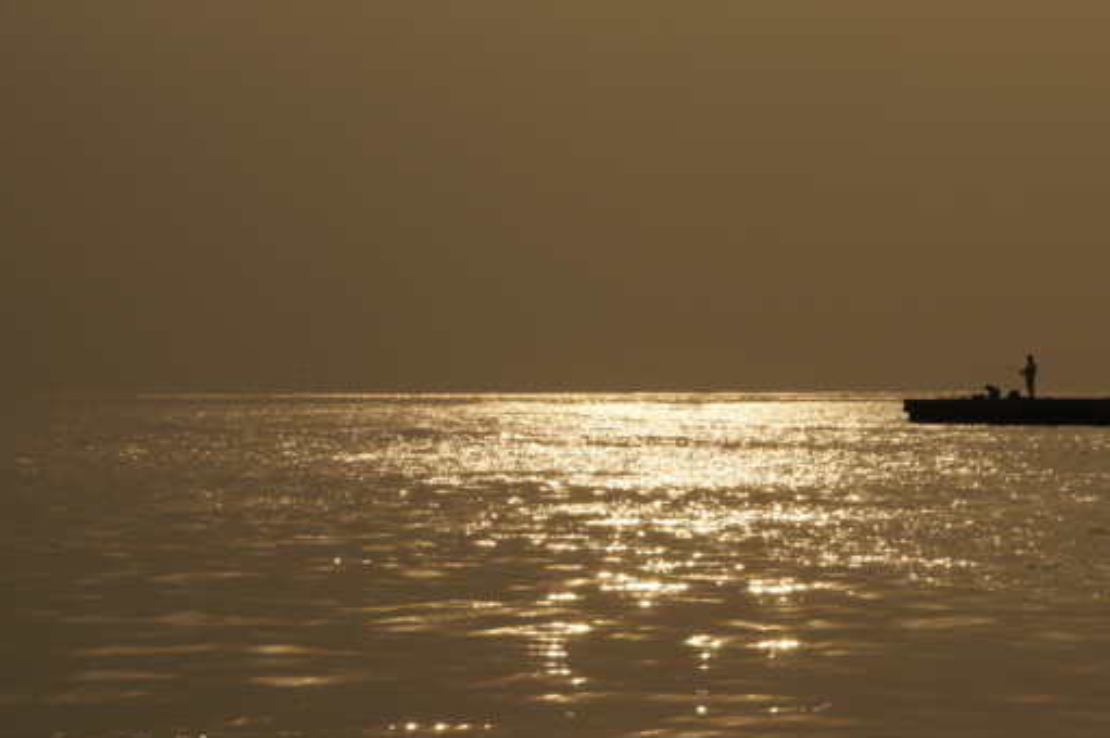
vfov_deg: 7.8
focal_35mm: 176
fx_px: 5423
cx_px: 632
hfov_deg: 11.7
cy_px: 416
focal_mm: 100
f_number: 14
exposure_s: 1/2000
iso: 200
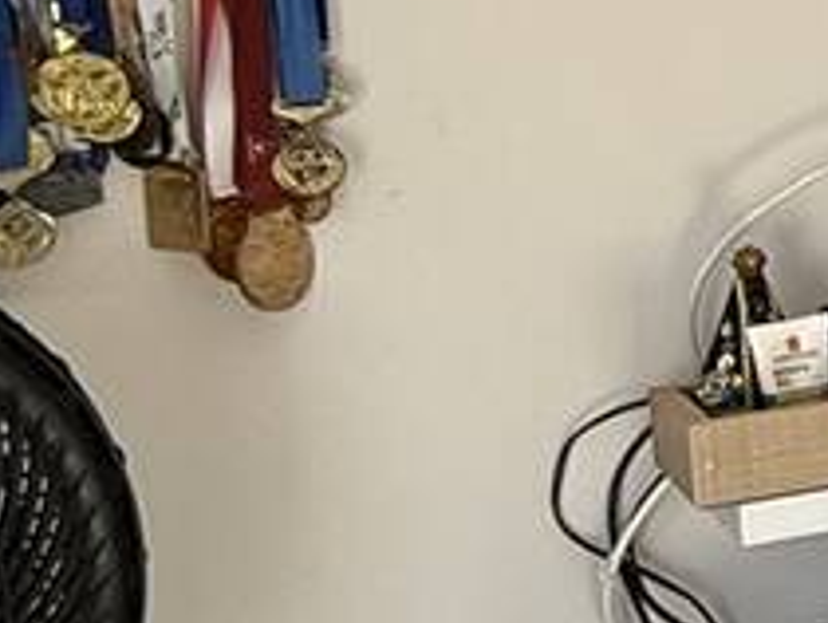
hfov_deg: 13.1
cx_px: 2173
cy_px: 106
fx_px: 2299
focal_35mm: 96
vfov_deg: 15.3
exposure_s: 1/99
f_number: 2.2
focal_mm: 2.22
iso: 64
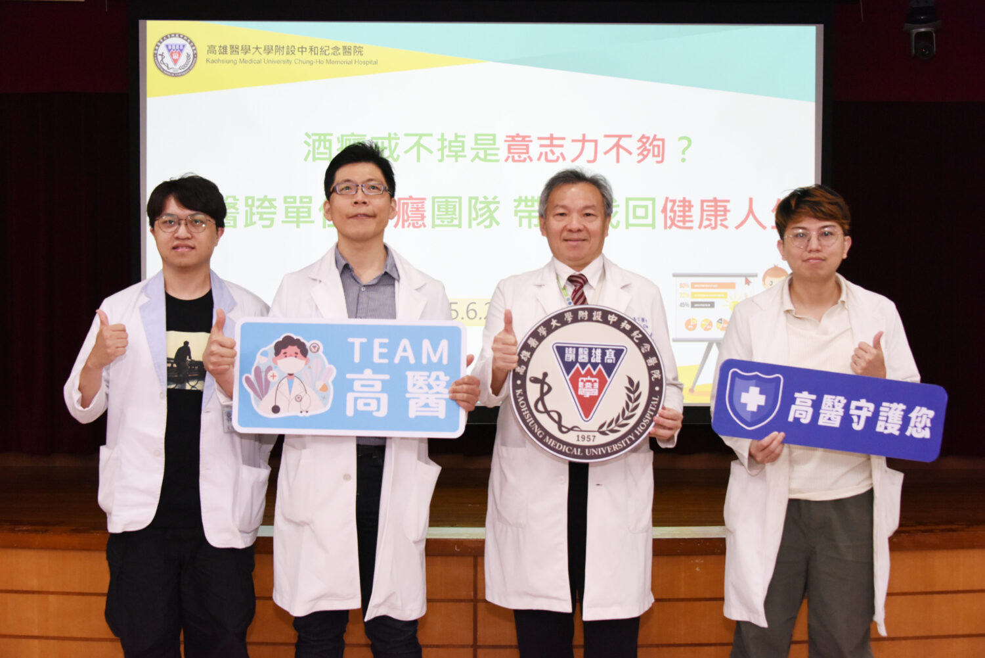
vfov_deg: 27.0
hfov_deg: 39.6
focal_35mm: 50
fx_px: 1368
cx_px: 492
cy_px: 329
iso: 2500
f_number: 5.6
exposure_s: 1/200
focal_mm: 50
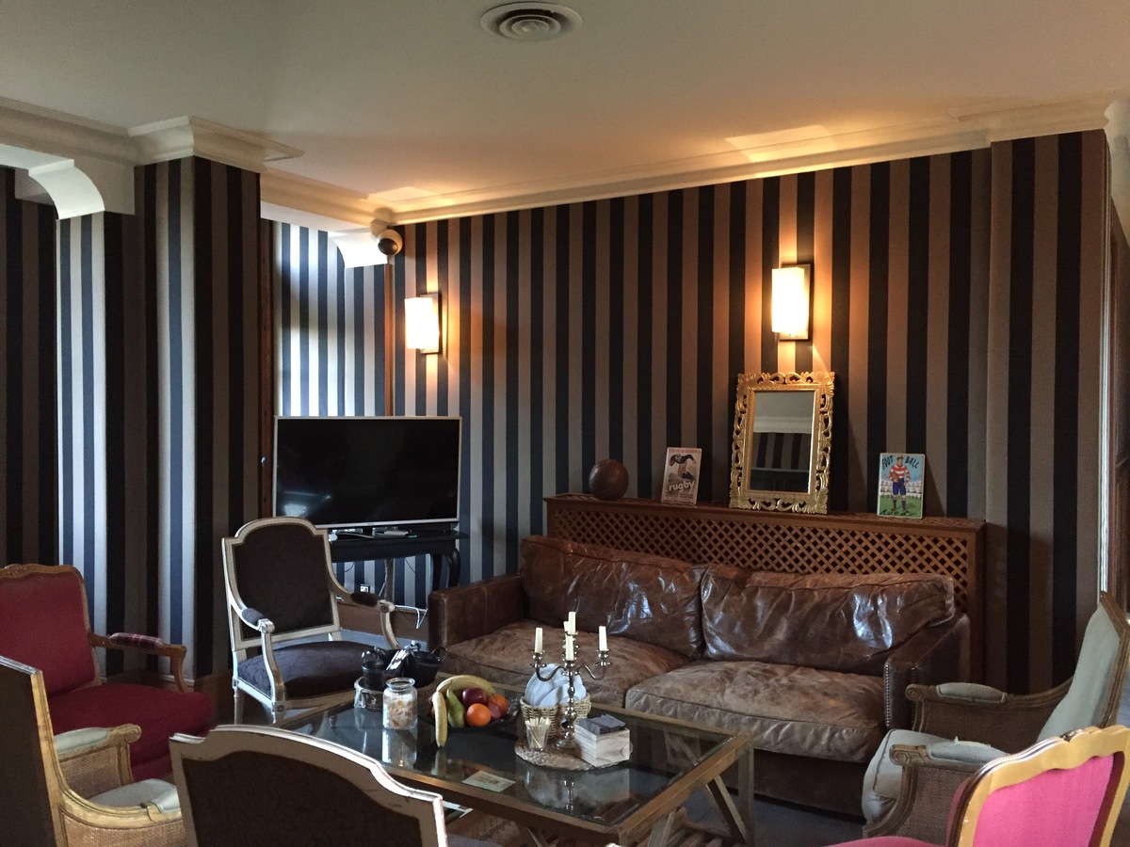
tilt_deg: -0.4
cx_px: 565
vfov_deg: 48.2
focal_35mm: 29
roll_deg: +0.3
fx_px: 947
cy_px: 424
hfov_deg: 61.7
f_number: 2.2
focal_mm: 4.15
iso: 400
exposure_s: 1/17
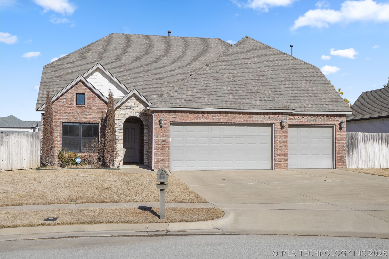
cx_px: 194
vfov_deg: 31.2
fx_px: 465
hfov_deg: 45.4
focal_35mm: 43
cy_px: 130
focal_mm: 29
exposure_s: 1/400
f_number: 8
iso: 320
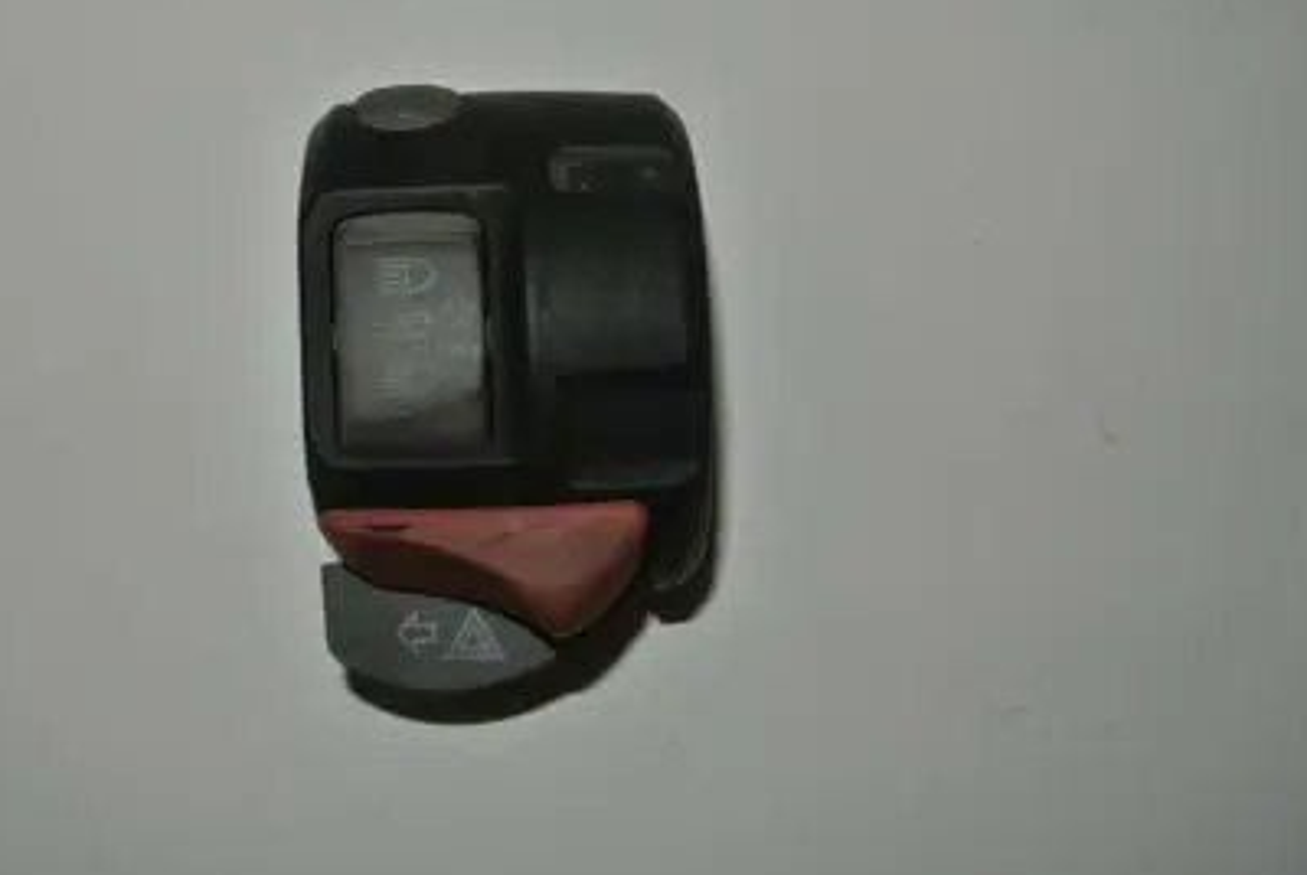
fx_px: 1563
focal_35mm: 43
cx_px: 493
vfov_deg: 31.2
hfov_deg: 45.0
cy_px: 362
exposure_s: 1/60
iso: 200
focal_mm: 12.2
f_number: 3.8
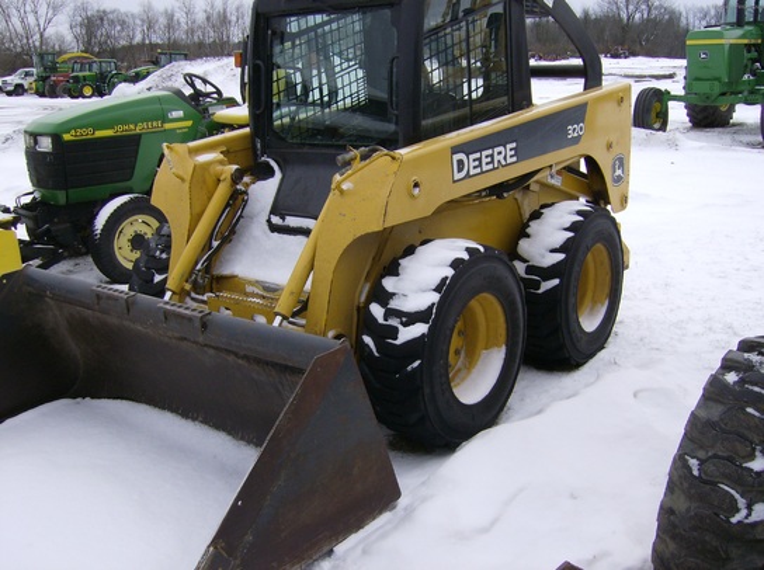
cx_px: 382
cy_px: 285
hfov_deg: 51.4
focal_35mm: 36
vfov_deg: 39.5
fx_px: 793
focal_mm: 6
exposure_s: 1/561
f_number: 4.7
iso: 100
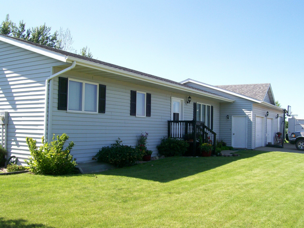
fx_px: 316
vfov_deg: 39.7
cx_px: 152
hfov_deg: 51.4
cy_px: 114
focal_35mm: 36
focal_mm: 6
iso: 80
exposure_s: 1/268
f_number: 4.8
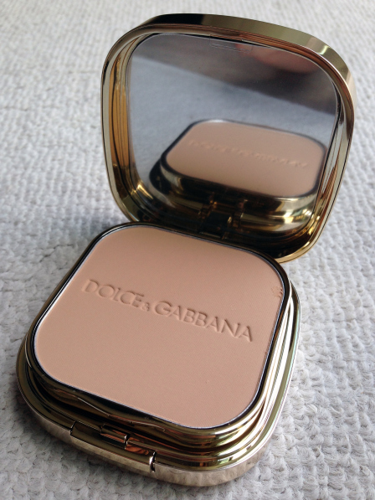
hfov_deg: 43.0
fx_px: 476
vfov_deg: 55.3
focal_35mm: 33
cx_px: 188
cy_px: 250
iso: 50
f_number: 2.4
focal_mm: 4.13
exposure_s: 1/169
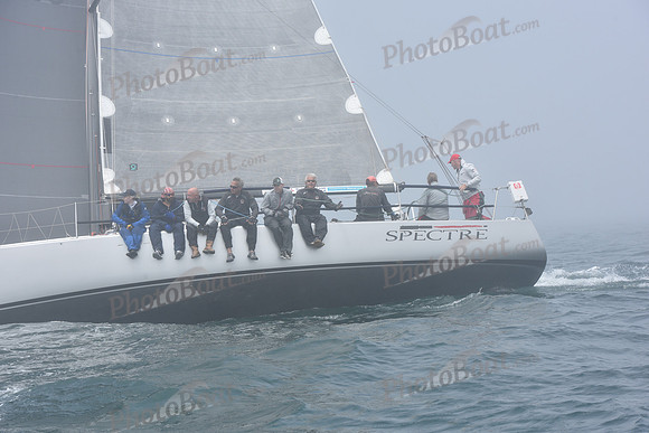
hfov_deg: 28.8
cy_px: 216
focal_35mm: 70
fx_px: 1262
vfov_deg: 19.5
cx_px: 324
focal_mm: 70
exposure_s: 1/800
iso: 250
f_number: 10
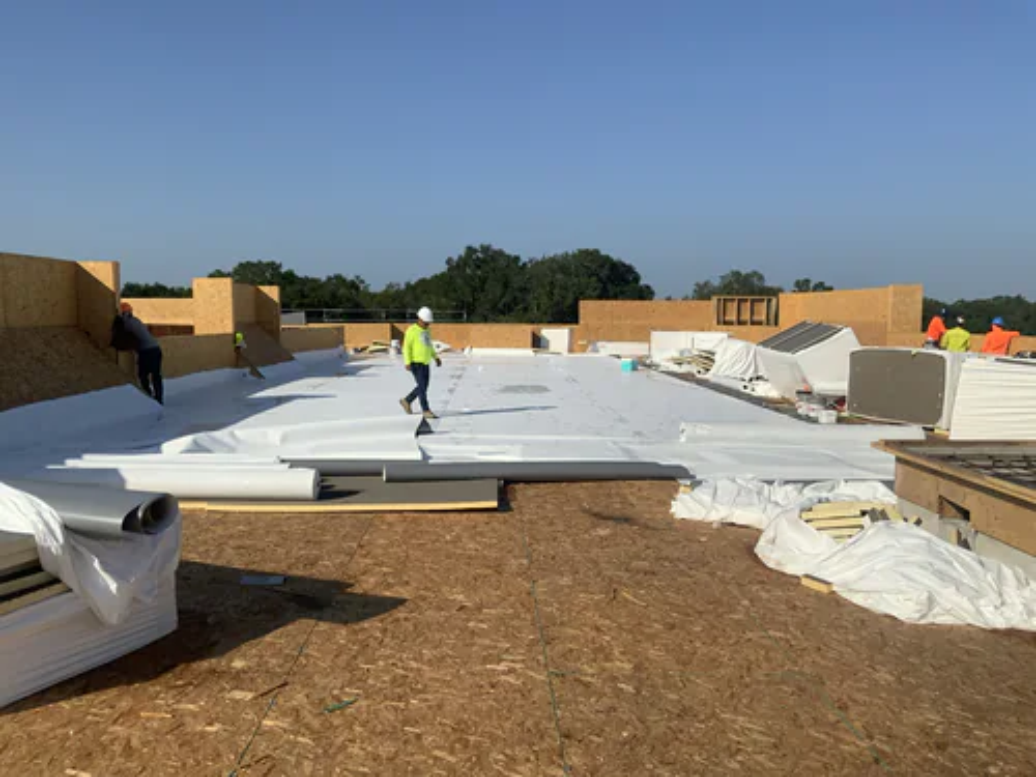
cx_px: 518
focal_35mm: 29
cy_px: 388
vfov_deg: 48.2
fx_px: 868
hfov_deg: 61.7
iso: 20
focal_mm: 3
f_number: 1.8
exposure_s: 1/4065
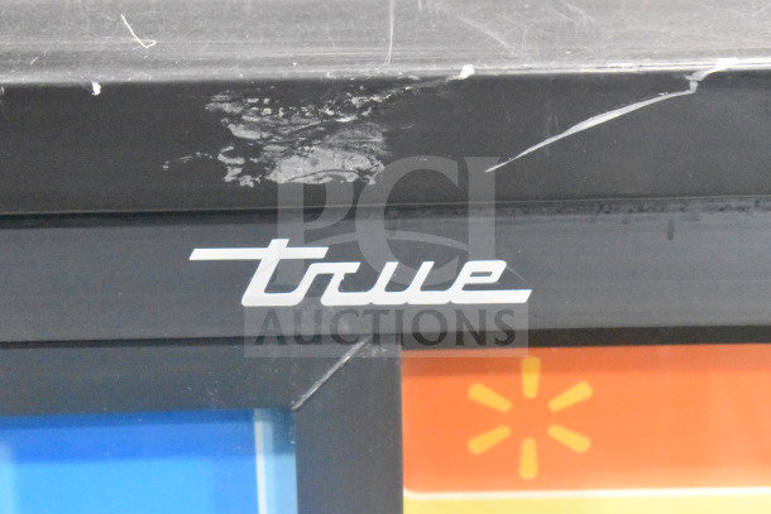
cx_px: 386
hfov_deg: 24.6
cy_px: 257
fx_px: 1767
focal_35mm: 82
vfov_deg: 16.6
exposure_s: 1/100
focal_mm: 55
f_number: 5.6
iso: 25600
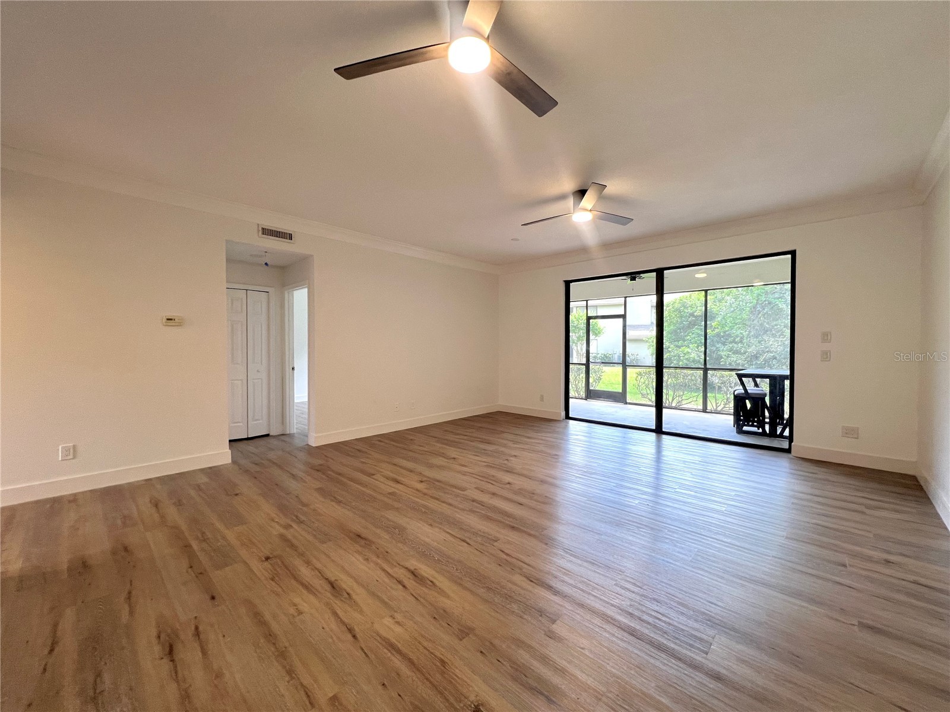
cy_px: 356
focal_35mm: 13
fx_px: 357
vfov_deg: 89.9
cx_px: 475
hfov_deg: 106.2
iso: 160
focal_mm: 1.57
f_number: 1.8
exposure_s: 1/60
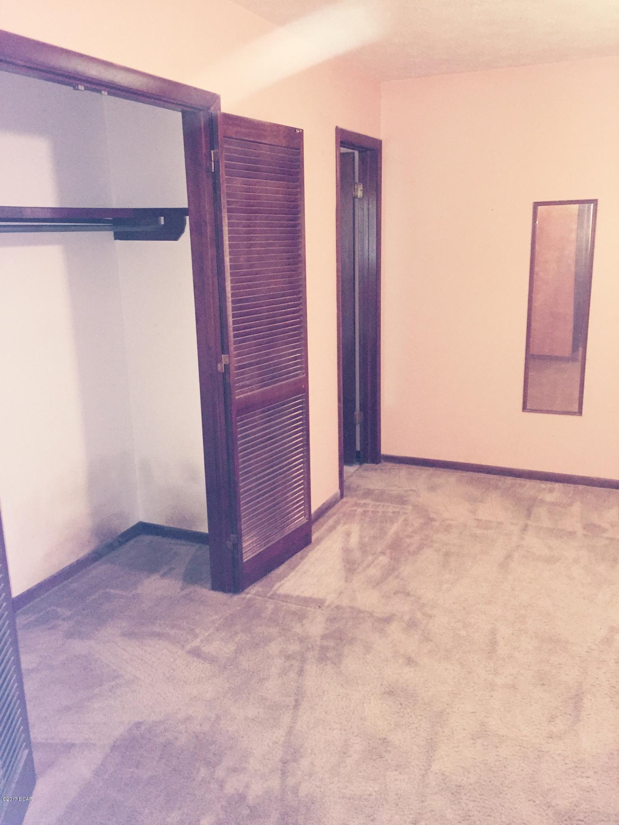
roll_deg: +1.2
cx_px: 310
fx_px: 691
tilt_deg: -13.7
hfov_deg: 48.2
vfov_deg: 61.7
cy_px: 412
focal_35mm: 29
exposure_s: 1/16
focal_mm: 4.15
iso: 250
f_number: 2.2
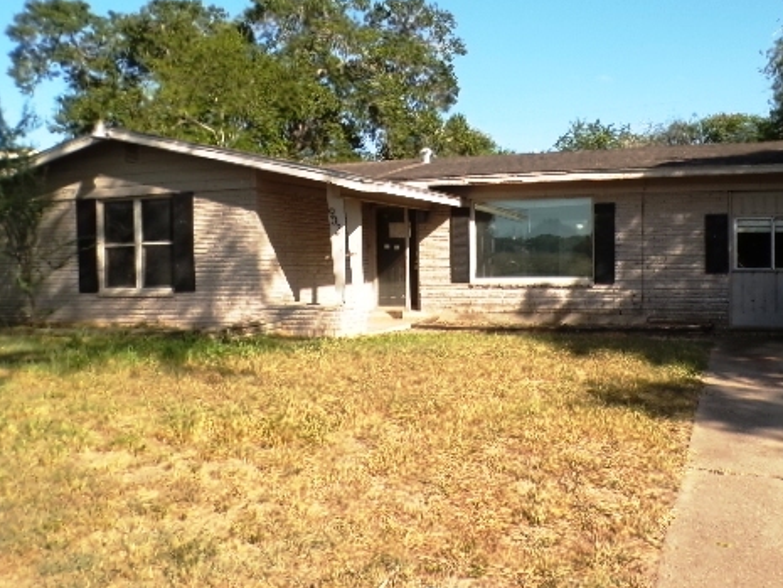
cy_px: 263
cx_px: 532
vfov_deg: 42.9
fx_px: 747
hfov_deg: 54.1
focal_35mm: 33
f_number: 4.4
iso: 100
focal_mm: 4.3
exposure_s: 1/300
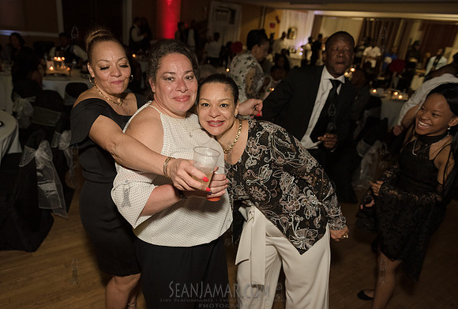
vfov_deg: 50.0
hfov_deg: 69.2
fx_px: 331
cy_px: 166
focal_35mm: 26
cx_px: 210
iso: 2000
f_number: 3.5
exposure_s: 1/250
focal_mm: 24
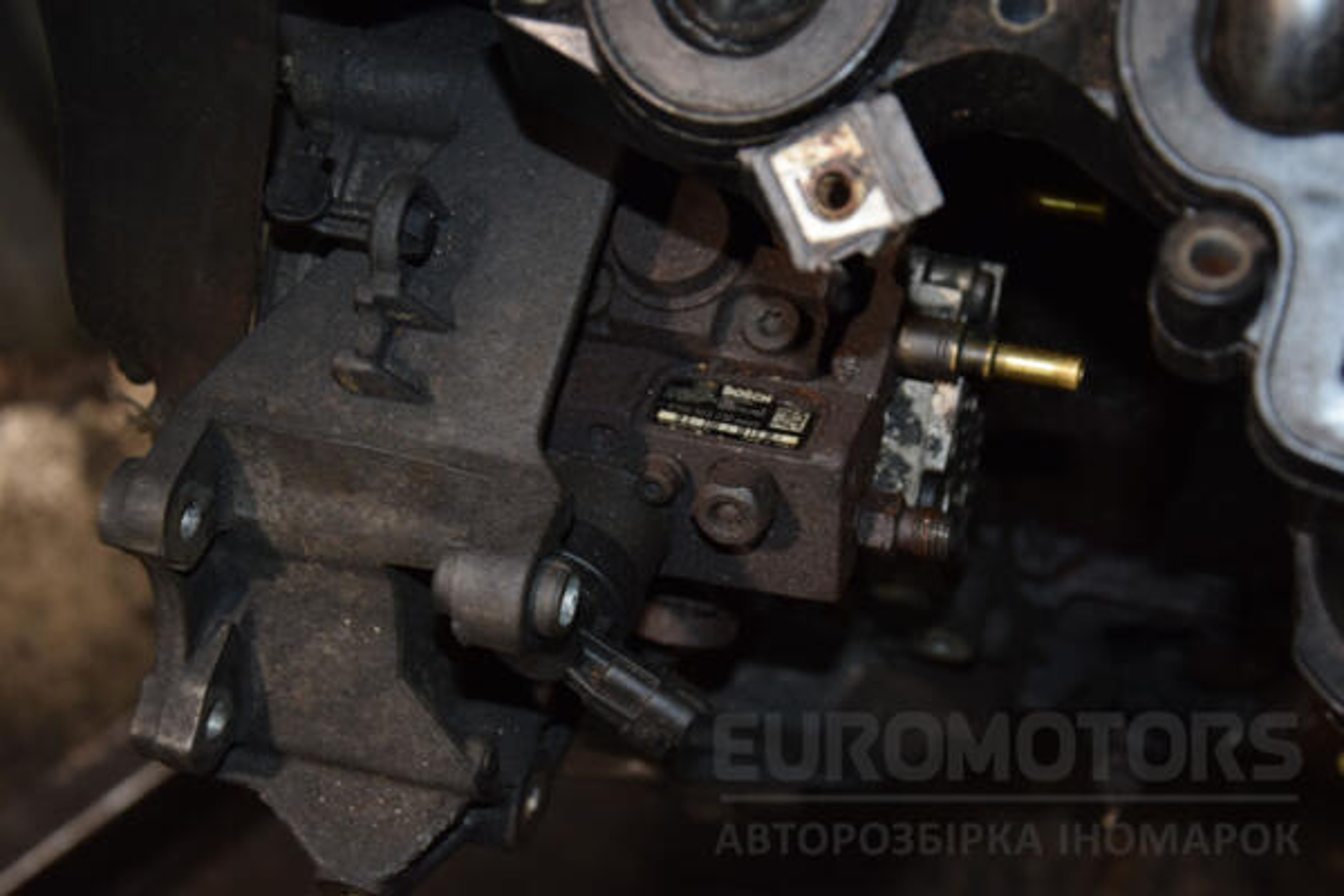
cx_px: 672
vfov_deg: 18.9
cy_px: 448
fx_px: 2688
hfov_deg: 28.1
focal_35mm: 72
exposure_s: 1/60
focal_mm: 48
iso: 800
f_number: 4.8
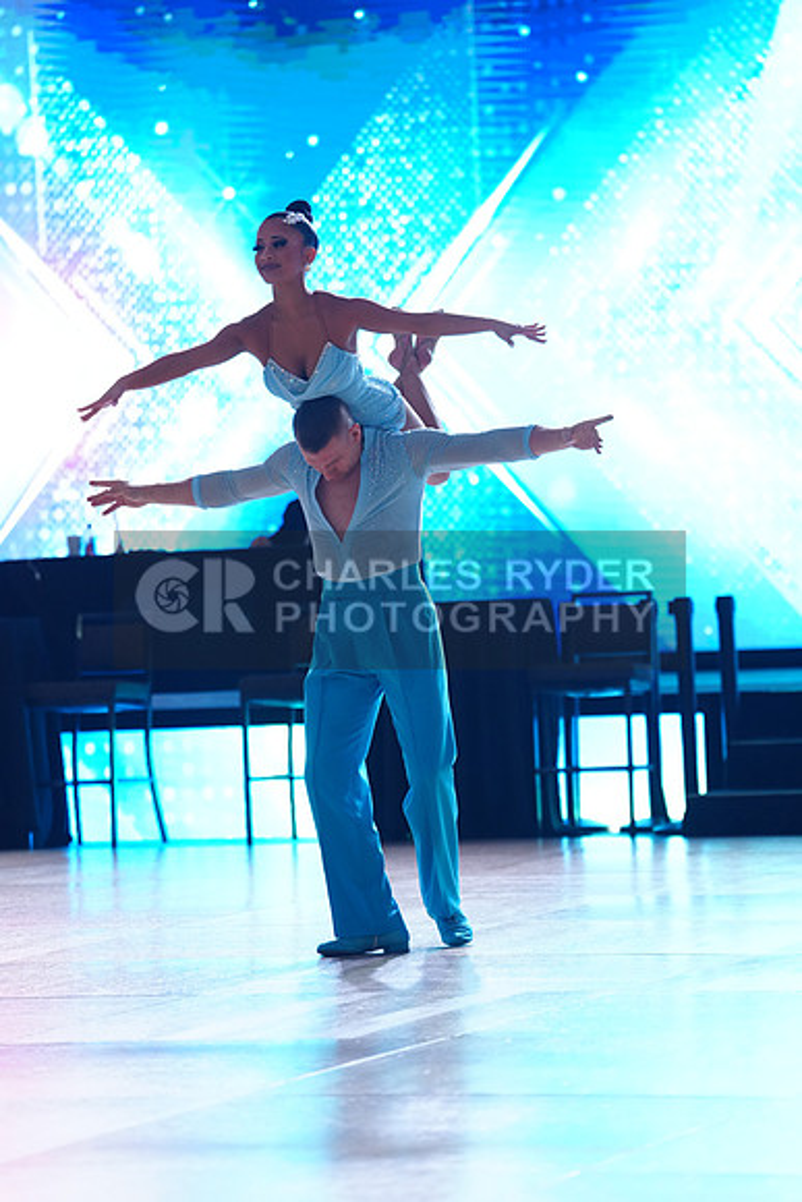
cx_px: 401
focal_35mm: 135
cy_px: 601
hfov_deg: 10.2
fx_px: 4508
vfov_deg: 15.2
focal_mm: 135
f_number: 2.8
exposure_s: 1/640
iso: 1250
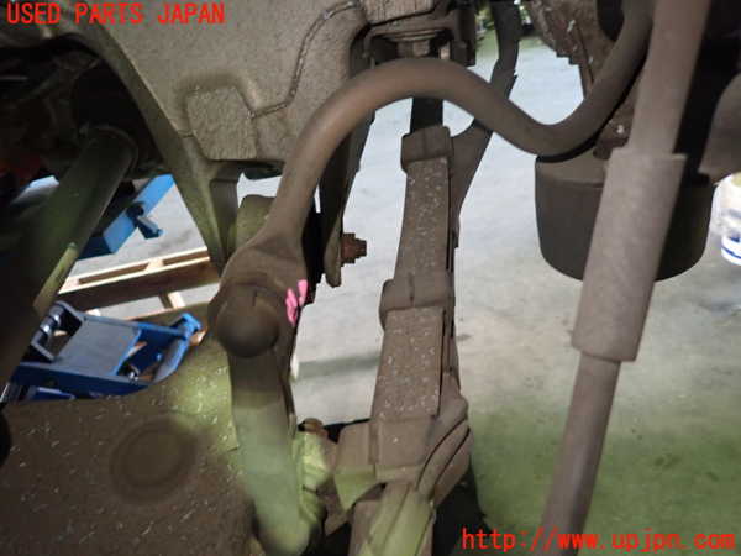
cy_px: 278
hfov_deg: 69.4
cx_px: 370
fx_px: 535
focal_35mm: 25
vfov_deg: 54.9
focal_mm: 4.5
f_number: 2
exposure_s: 1/30
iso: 500
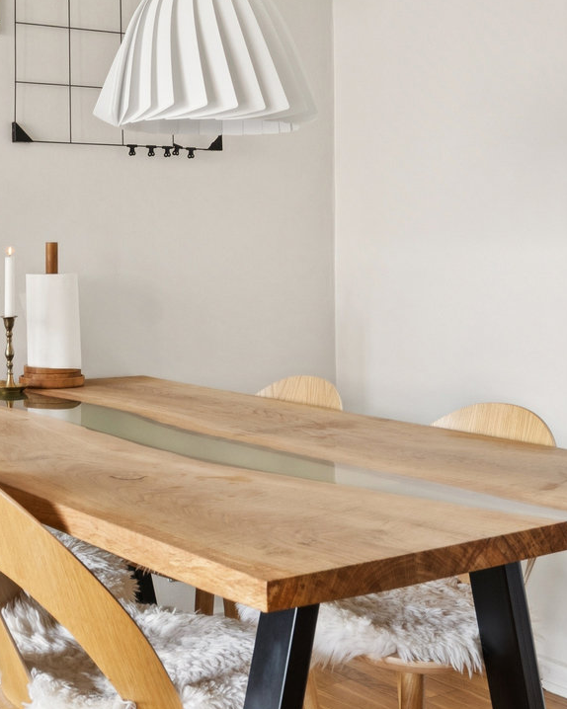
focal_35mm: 56
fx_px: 1175
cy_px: 294
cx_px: 267
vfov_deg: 33.5
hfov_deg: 27.1
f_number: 7.1
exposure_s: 1/30
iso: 800
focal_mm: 21
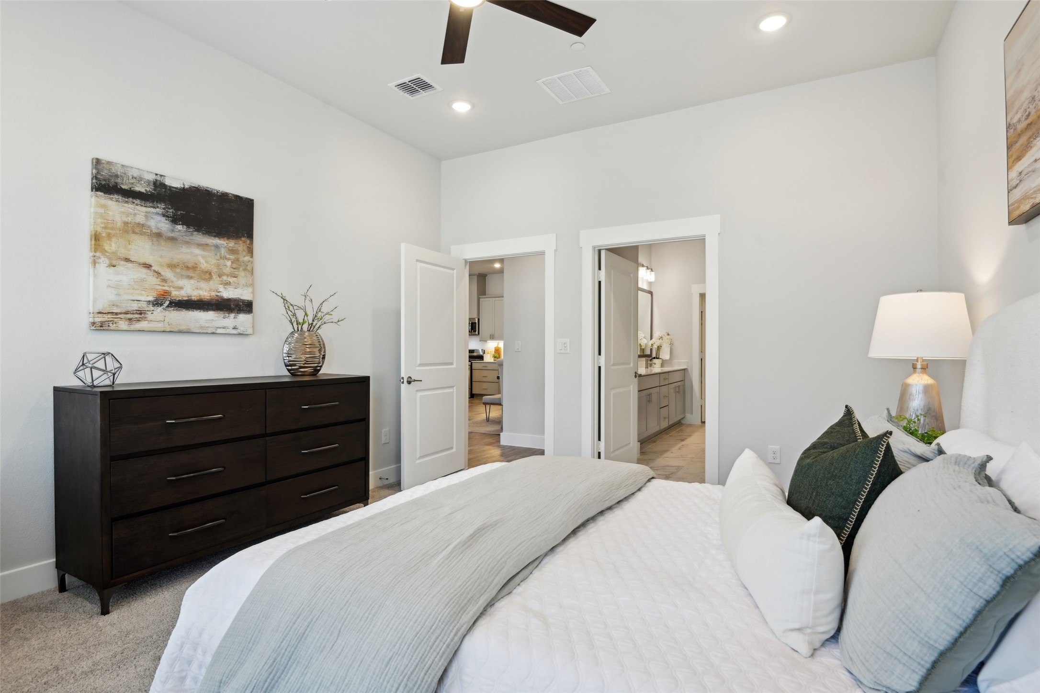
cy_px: 346
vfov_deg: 67.4
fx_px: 520
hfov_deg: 90.0
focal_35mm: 18
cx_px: 520
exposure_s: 1/25
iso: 400
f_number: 8
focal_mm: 18
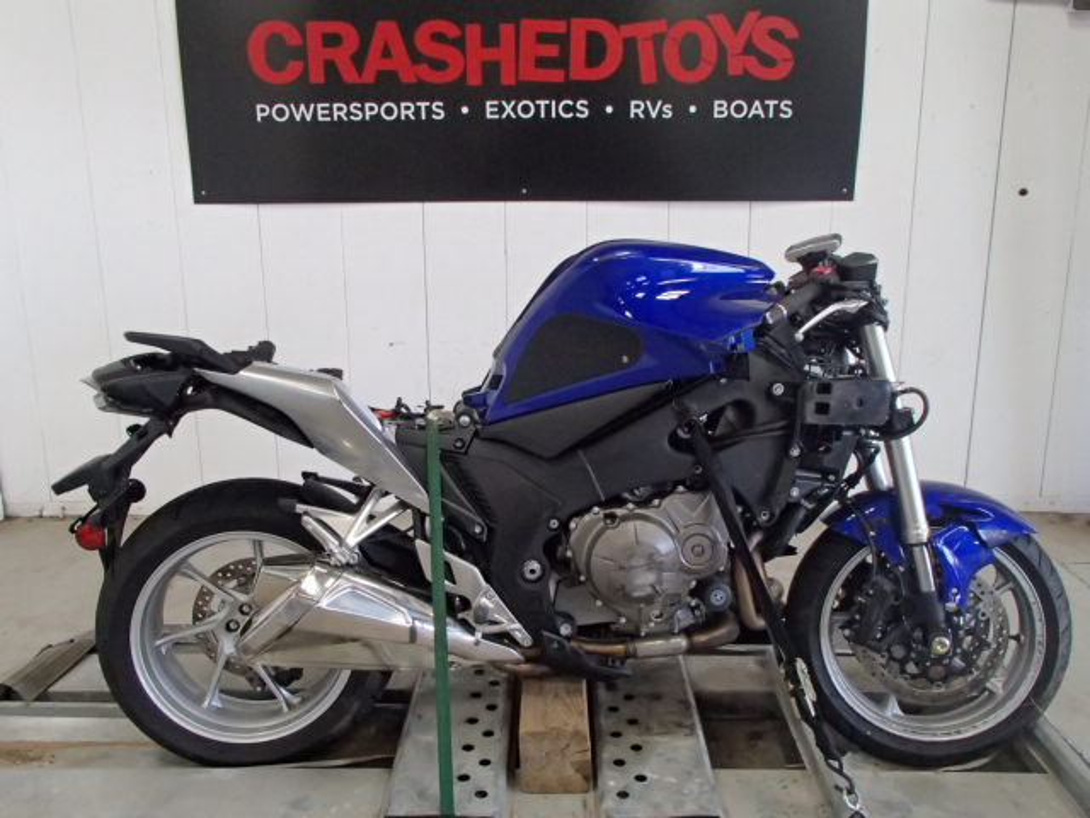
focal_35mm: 30
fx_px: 945
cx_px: 545
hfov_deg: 60.0
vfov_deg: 46.8
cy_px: 409
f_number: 4.1
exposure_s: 1/250
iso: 800
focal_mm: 5.4
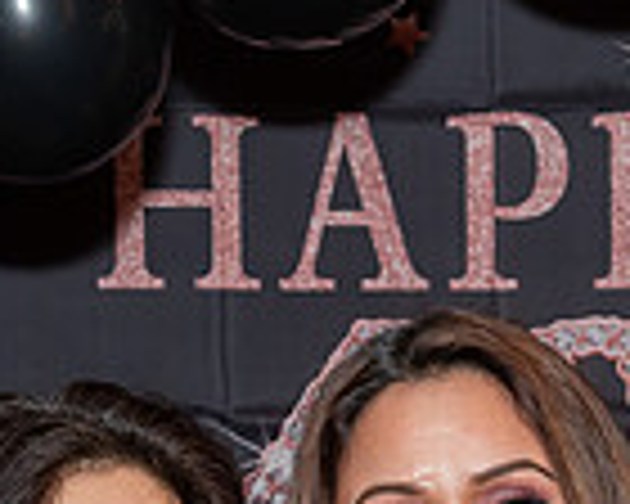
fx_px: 3934
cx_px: 468
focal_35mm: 211
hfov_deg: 9.1
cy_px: 972
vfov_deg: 7.1
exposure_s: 1/250
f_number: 7.1
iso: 500
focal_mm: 31
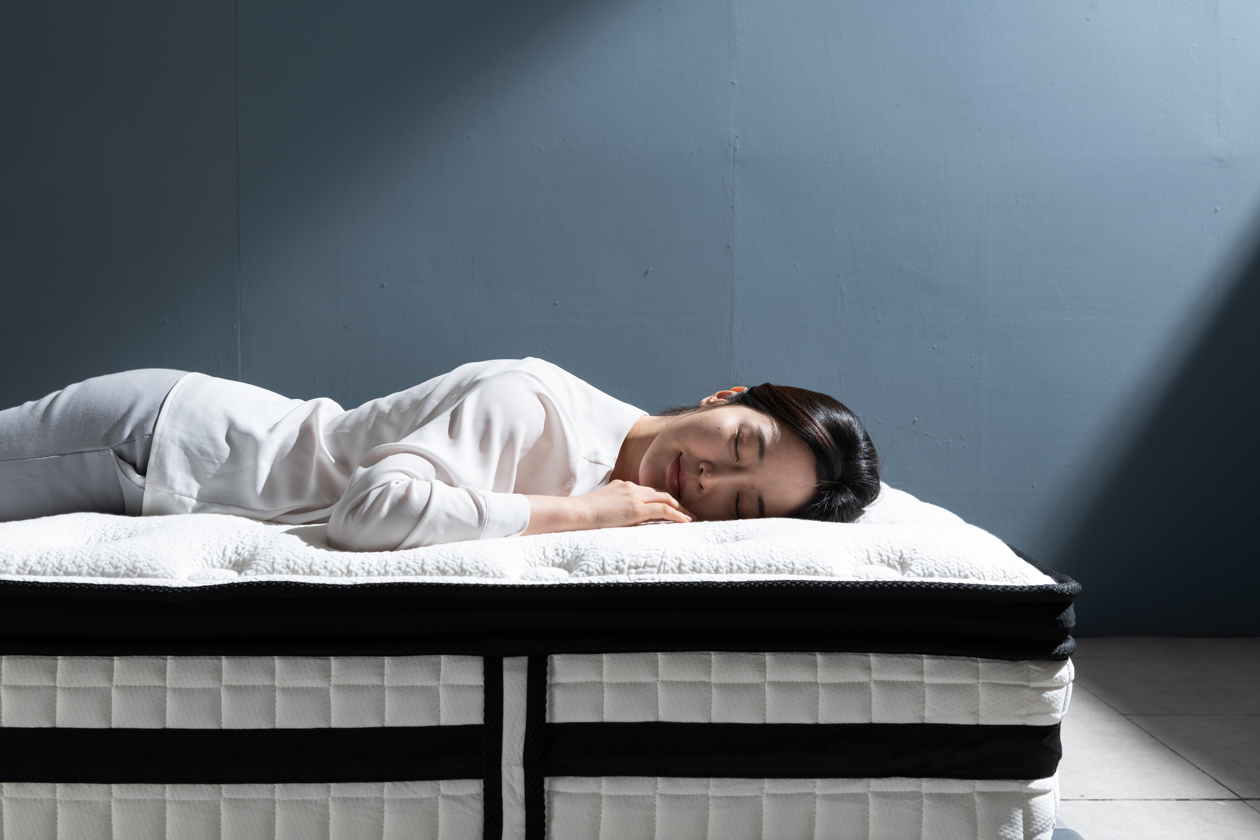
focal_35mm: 44
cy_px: 420
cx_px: 630
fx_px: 1540
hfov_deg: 44.5
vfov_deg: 30.5
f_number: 8
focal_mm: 44
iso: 100
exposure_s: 1/125
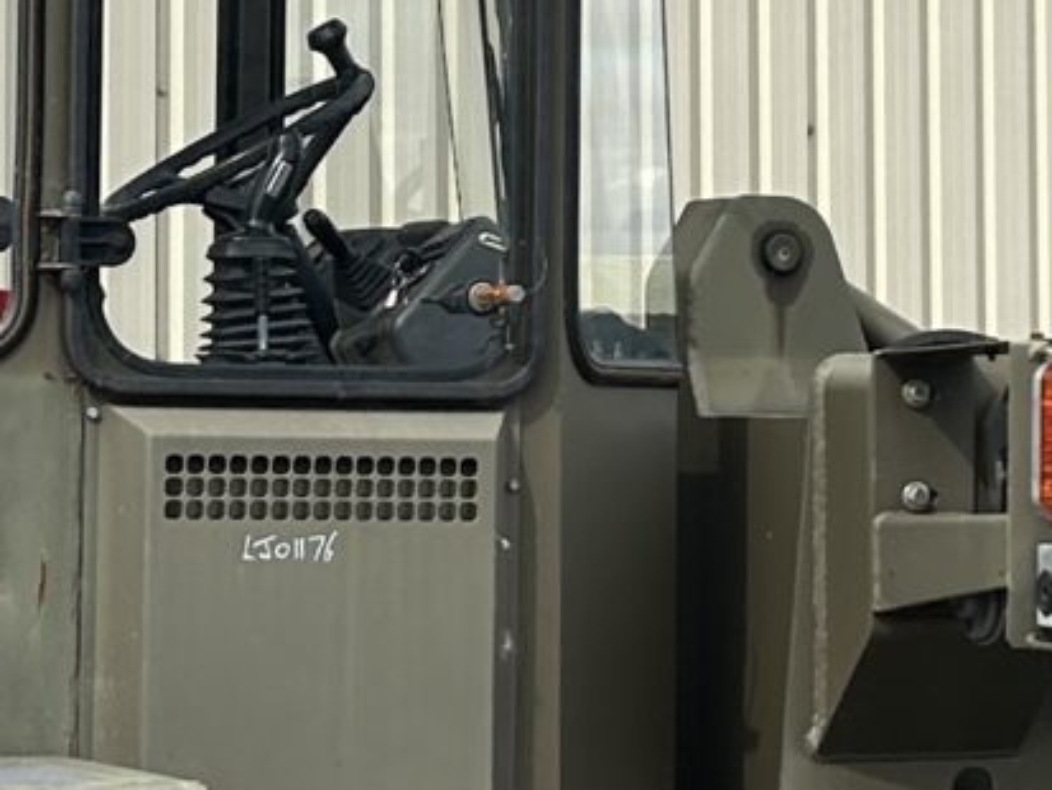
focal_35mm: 161
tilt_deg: +5.8
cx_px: 367
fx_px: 4894
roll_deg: +0.5
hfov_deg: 12.3
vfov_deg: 9.2
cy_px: 33
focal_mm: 5.7
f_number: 1.5
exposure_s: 1/3257
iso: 50
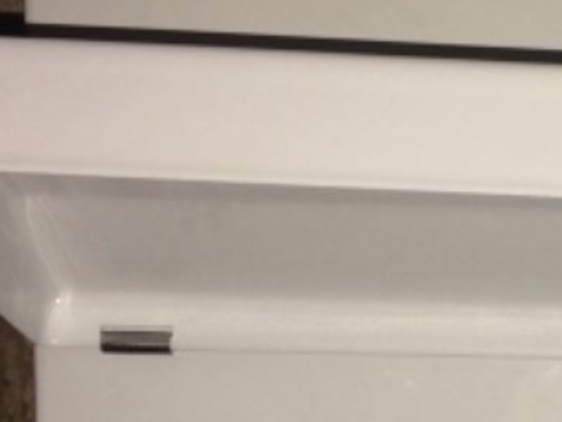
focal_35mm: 122
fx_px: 1982
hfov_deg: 14.9
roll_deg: -2.4
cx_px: 866
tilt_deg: -6.2
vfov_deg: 12.0
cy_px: 473
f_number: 2.2
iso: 32
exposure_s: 1/64
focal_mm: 4.15
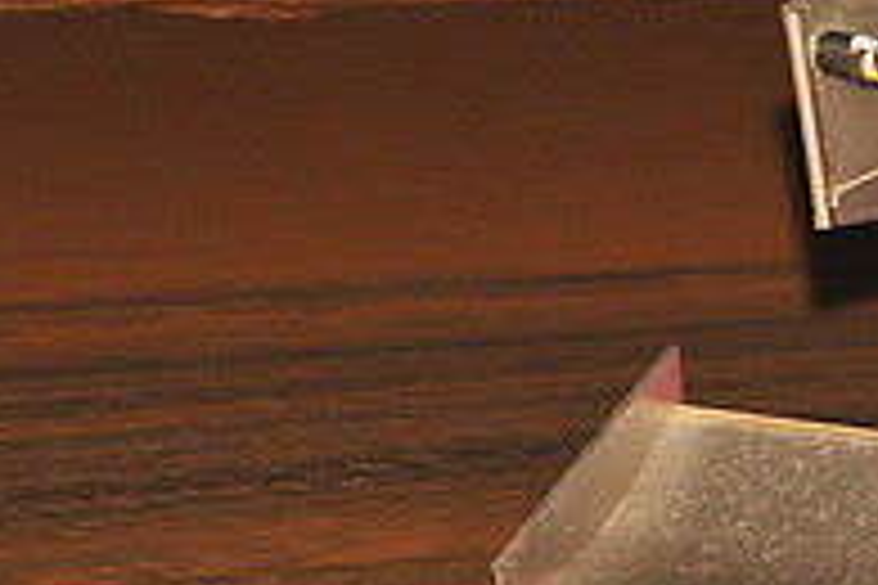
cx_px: 1144
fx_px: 6658
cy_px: 245
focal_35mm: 273
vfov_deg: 5.0
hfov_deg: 7.5
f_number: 6.3
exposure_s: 1/320
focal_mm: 92
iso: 1000
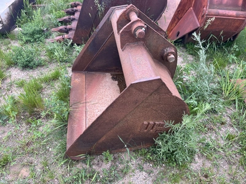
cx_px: 123
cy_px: 92
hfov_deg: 67.3
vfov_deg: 53.1
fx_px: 185
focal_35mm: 26
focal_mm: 5.1
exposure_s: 1/133
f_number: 1.6
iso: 32
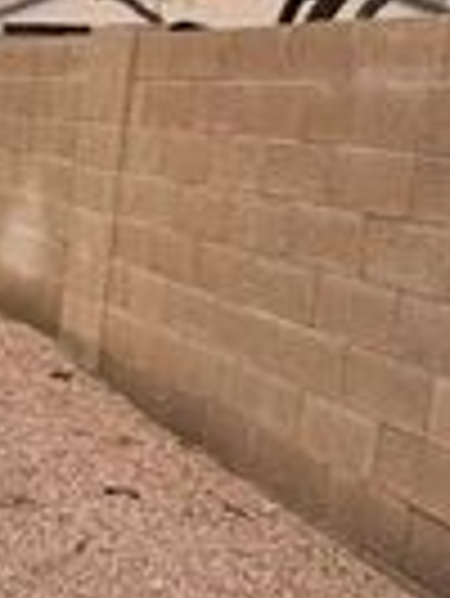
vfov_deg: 27.7
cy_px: 272
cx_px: -504
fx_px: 1211
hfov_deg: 15.6
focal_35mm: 70
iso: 64
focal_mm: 2.22
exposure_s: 1/498
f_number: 2.2
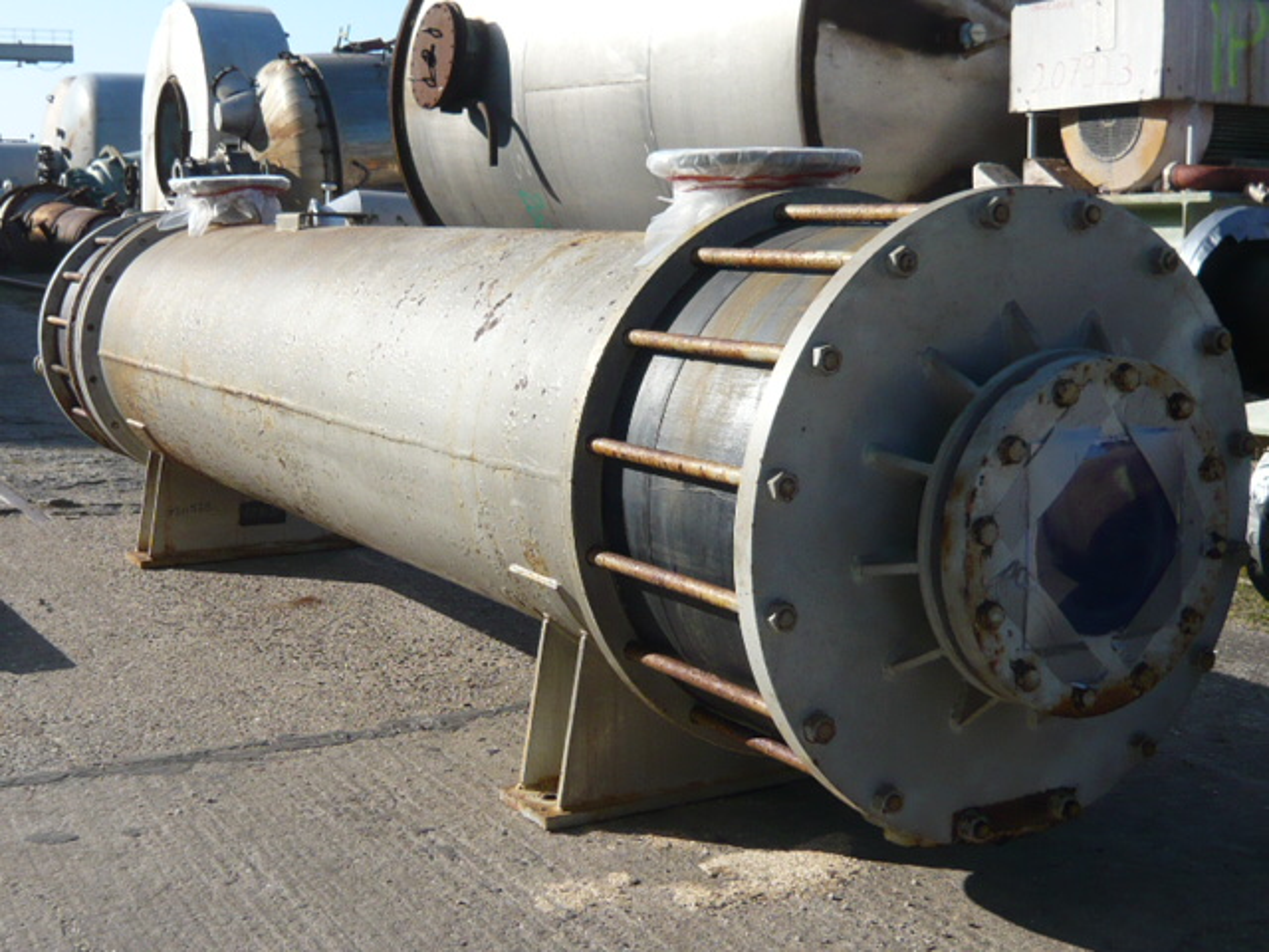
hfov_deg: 39.7
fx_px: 1760
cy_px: 476
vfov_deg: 30.3
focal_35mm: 48
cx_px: 634
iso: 100
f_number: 9
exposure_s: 1/125
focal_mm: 5.2
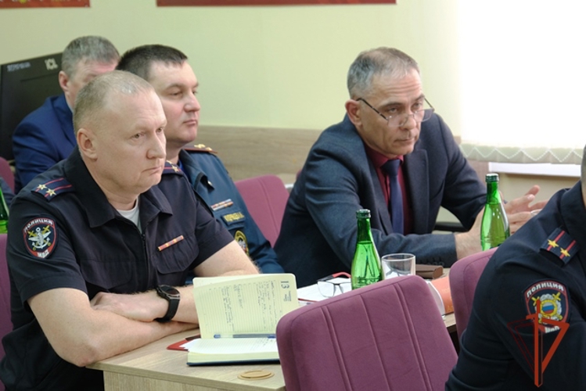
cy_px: 196
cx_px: 293
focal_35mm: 85
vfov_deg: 16.1
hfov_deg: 23.9
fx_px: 1384
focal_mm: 56.5
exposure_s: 1/70
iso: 800
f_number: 4
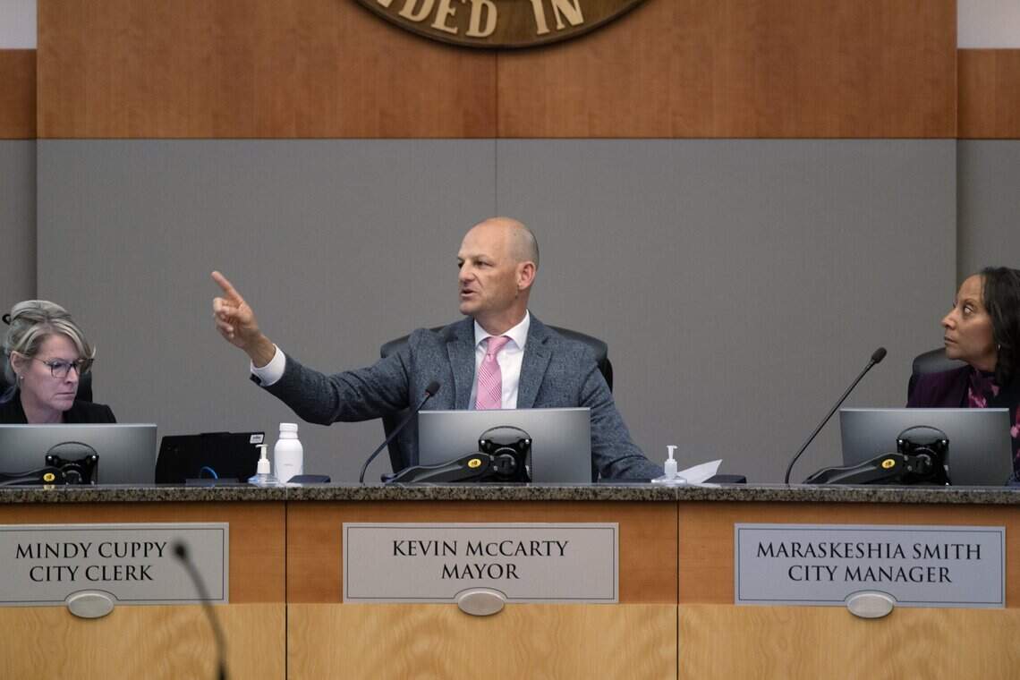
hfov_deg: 7.4
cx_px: 510
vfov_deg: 4.9
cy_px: 340
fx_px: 7933
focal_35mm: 280
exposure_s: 1/250
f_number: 4
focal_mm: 280
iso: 2500
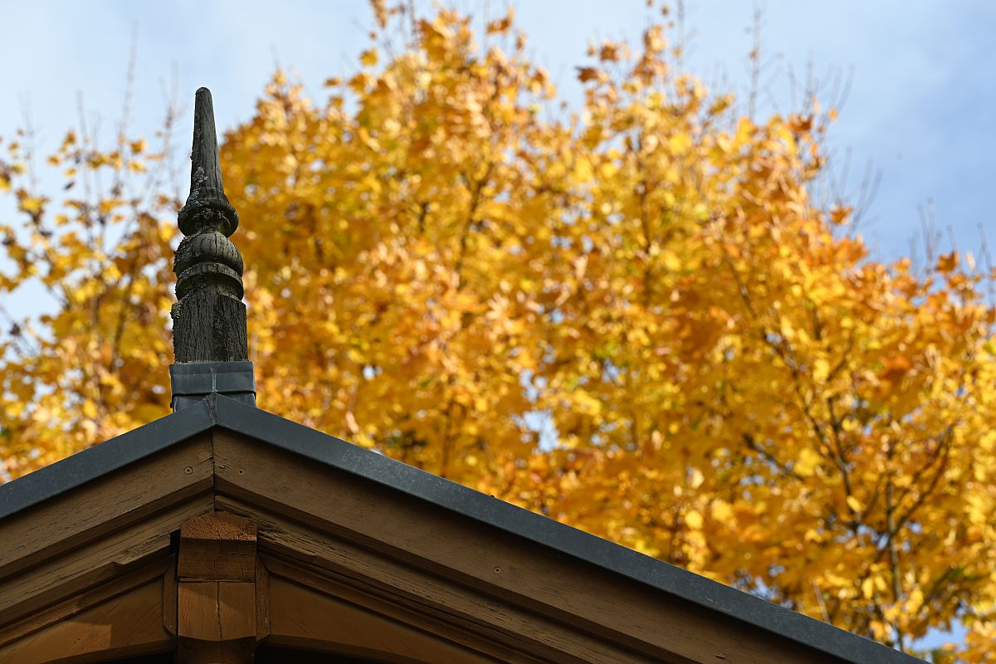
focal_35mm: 105
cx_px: 498
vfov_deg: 13.0
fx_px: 2905
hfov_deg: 19.5
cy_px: 332
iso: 100
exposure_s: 1/320
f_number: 6.3
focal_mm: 105
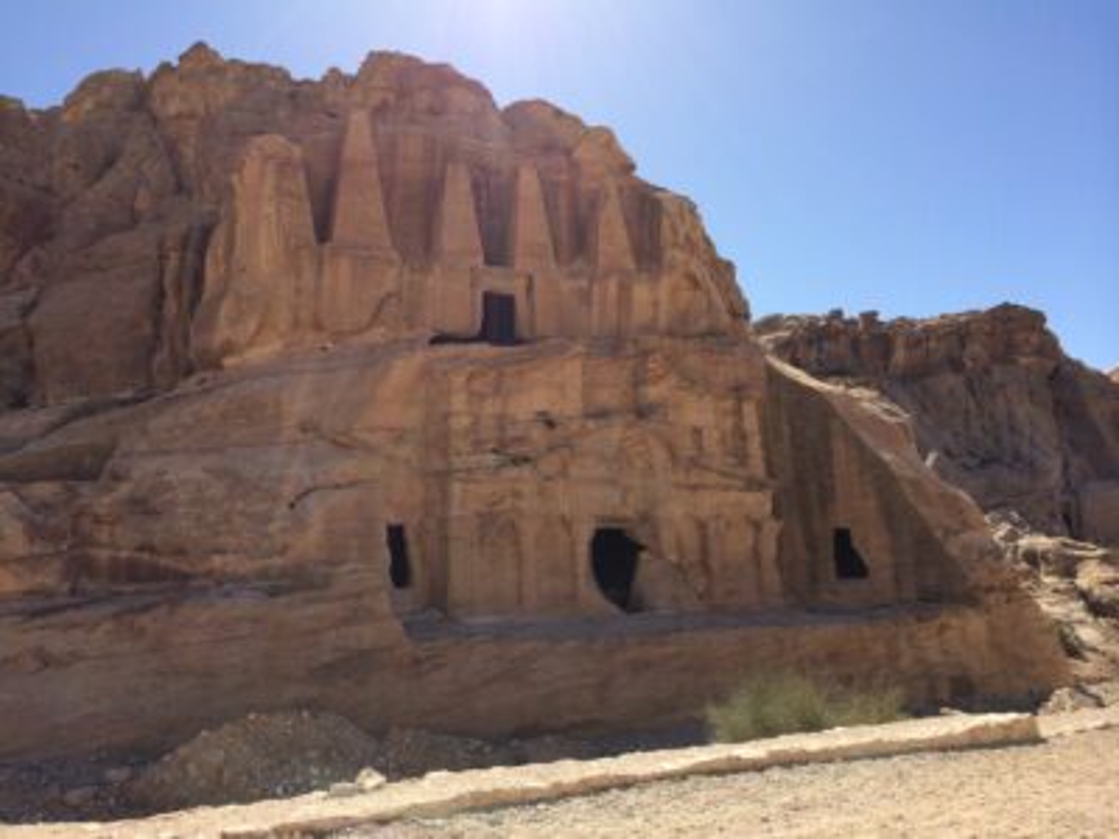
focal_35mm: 30
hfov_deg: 60.0
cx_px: 560
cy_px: 420
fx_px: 970
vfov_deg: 46.8
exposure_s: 1/2564
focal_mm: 4.12
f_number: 2.2
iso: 32
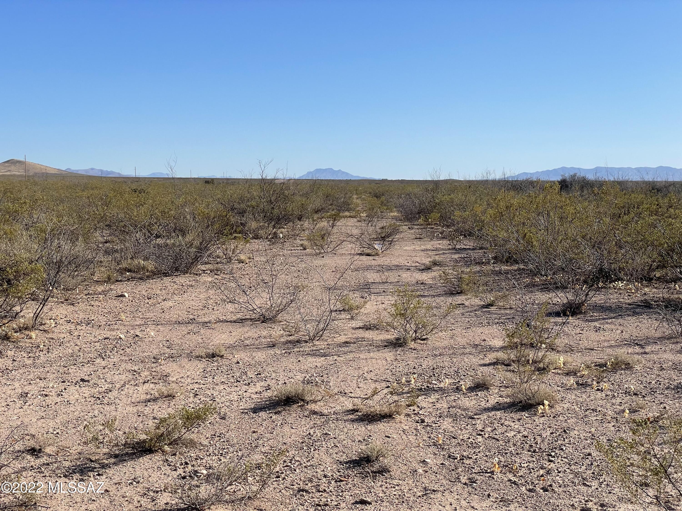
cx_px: 341
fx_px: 1024
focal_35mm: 52
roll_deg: -0.2
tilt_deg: -4.1
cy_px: 256
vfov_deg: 28.0
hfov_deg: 36.8
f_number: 2
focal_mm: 6
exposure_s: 1/2179
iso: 25
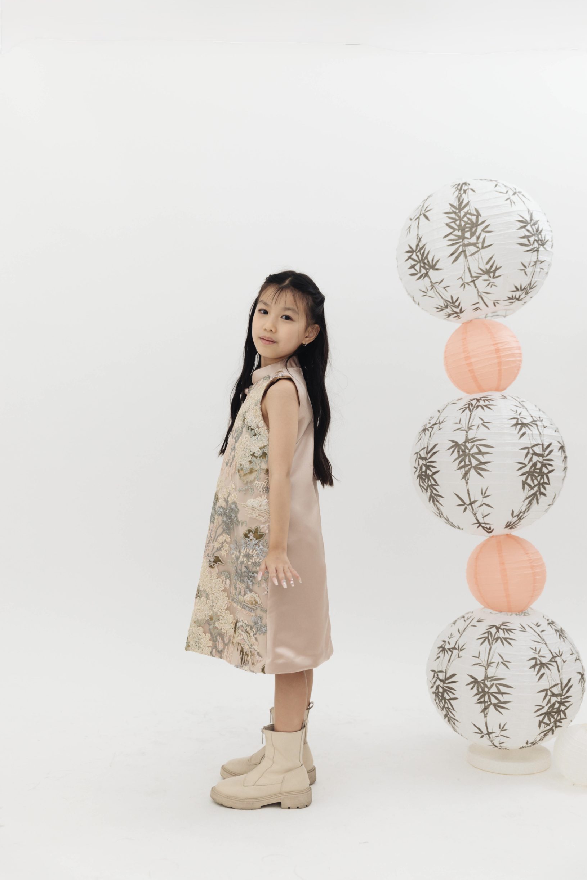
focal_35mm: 44
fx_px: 1076
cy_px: 445
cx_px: 307
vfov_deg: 44.5
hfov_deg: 30.5
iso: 800
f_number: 2.8
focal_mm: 42
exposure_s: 1/125
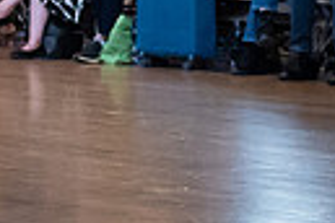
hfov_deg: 9.0
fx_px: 1973
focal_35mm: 212
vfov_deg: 6.3
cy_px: -221
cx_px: -381
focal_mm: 35
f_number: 2
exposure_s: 1/500
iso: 6400
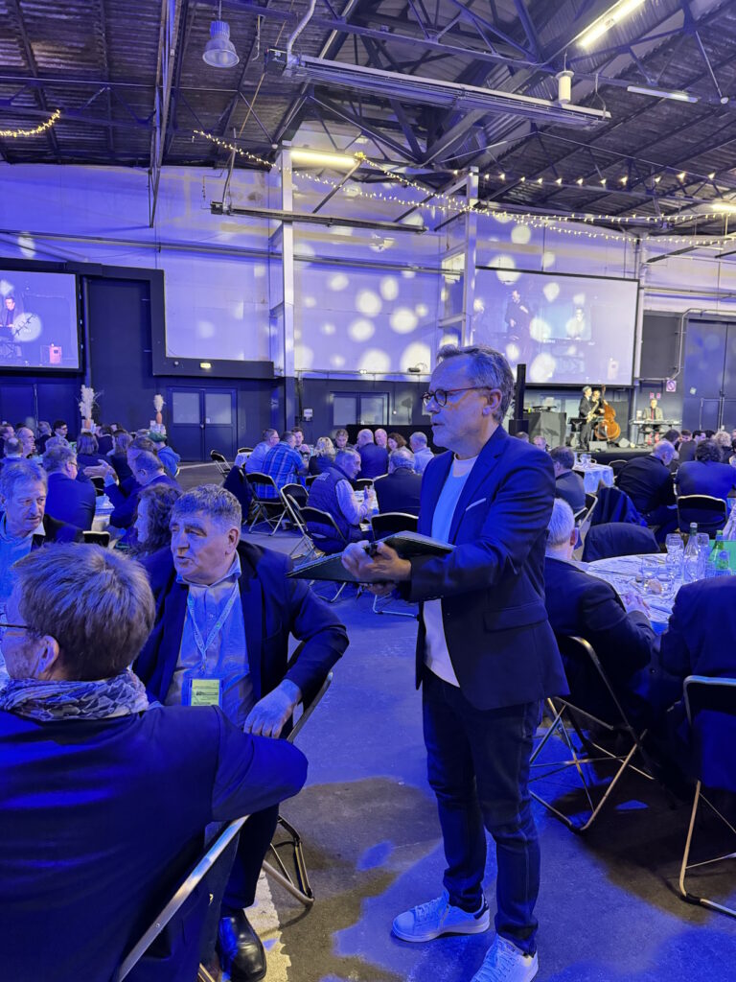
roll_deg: -1.1
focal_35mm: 24
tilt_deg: -6.0
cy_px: 491
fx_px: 680
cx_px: 368
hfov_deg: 56.8
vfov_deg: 71.6
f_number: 1.78
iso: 640
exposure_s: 1/50
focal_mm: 6.76
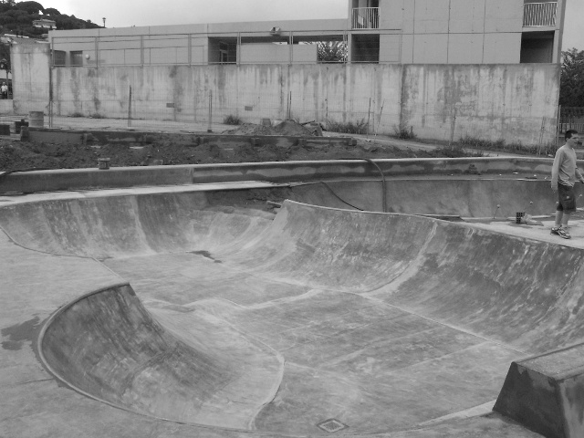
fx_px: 641
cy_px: 219
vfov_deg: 37.7
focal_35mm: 38
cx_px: 292
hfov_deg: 49.0
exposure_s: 1/160
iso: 200
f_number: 5.6
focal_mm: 6.3
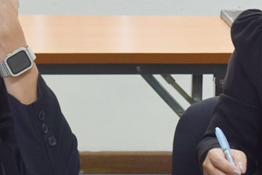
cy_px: -9
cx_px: 170
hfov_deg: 11.3
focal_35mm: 181
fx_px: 1318
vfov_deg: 7.5
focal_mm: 27
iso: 400
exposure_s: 1/60
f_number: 4
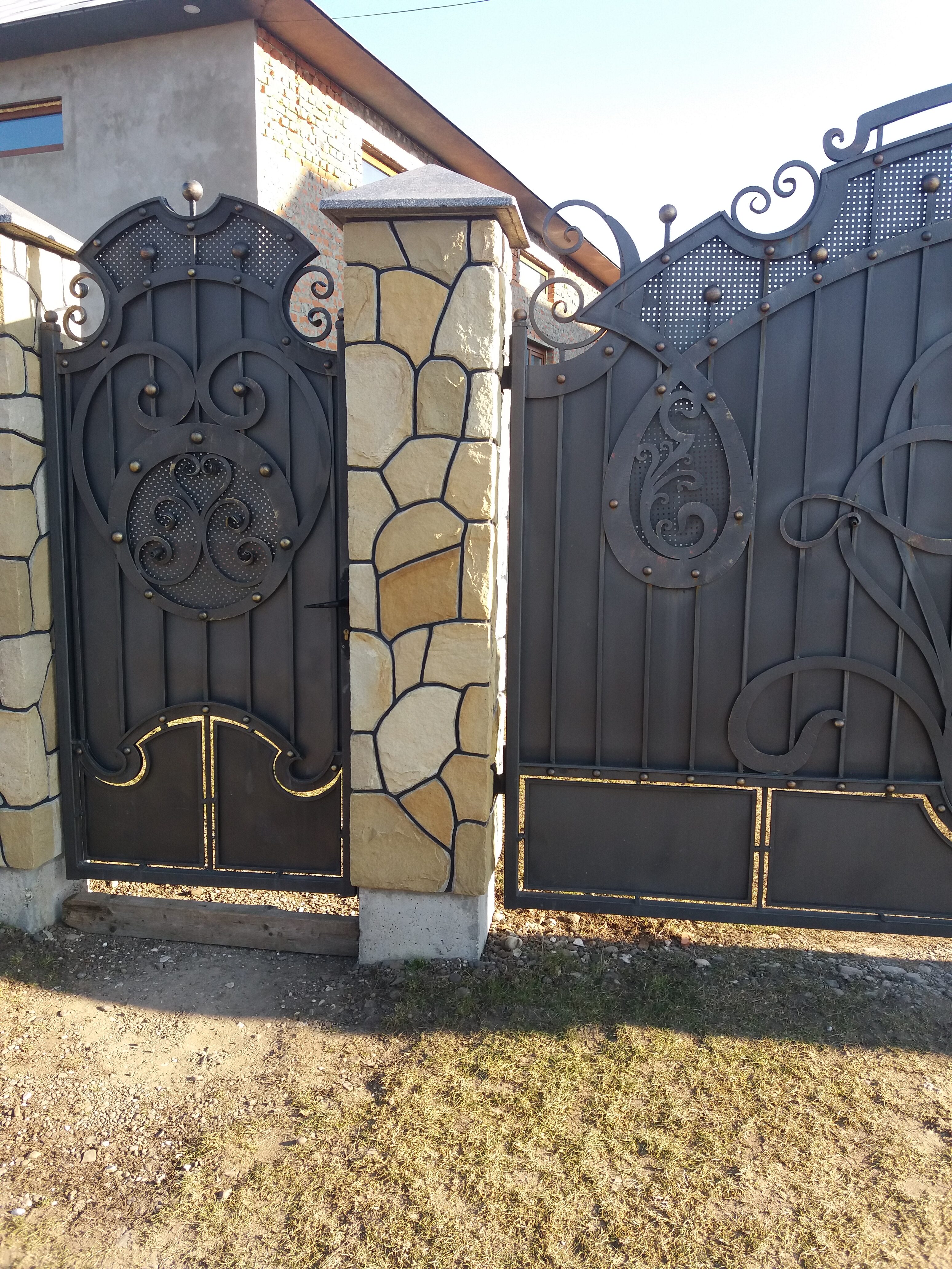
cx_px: 476
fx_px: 1027
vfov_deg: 63.4
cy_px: 634
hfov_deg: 49.7
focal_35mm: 28
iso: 64
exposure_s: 1/286
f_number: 1.9
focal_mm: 3.7
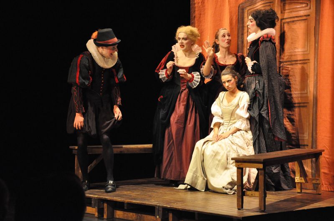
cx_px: 167
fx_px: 806
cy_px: 110
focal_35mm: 87
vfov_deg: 15.7
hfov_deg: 23.4
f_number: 5
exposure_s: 1/60
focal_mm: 58
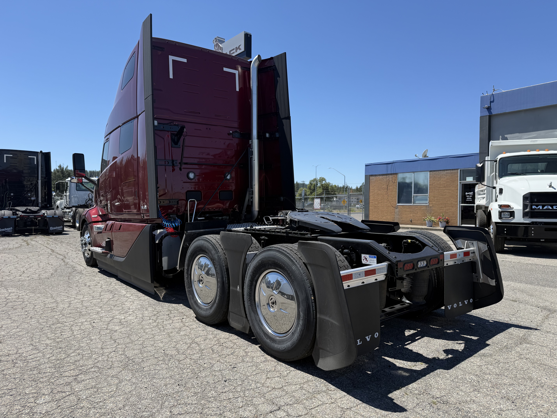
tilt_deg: -1.2
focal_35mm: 24
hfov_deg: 71.6
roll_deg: +0.1
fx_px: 386
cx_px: 278
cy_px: 209
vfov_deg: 56.8
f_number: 1.78
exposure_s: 1/3584
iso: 80
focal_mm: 6.76
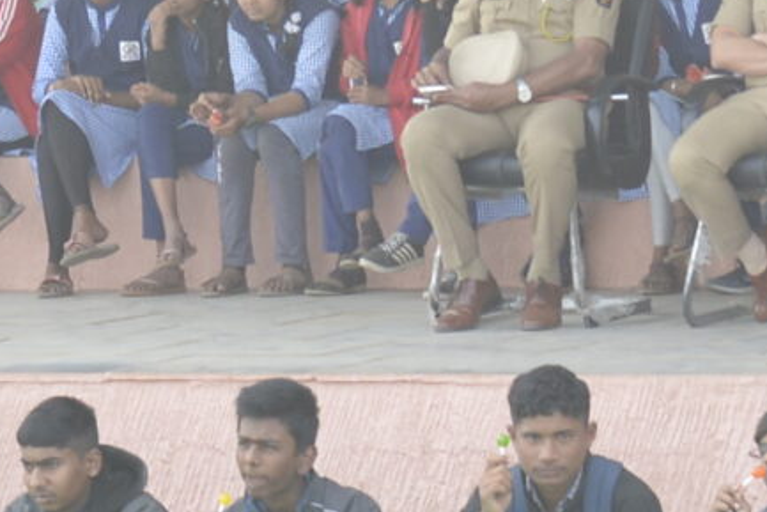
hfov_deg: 9.9
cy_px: 28
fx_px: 4347
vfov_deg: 6.7
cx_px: 907
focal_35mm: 204
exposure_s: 1/200
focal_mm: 23
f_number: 5.6
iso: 250
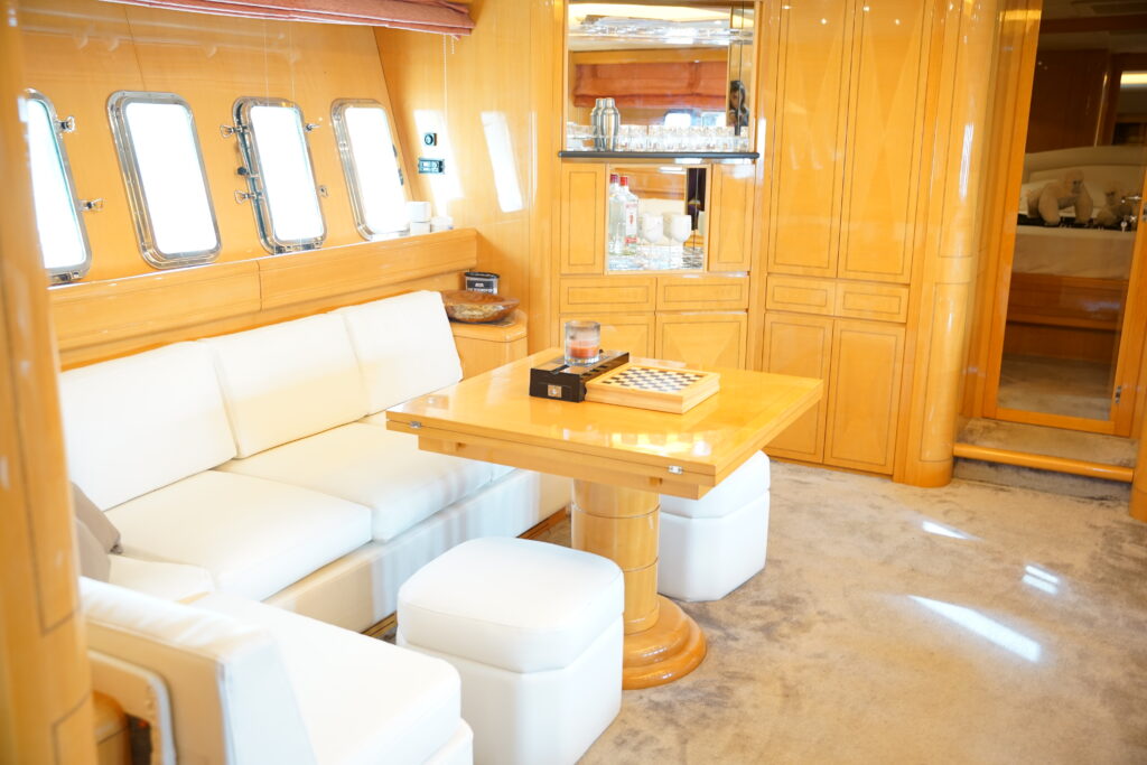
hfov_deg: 55.7
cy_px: 382
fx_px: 1087
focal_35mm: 34
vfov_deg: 38.8
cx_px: 574
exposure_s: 1/40
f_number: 3.5
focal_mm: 34.1
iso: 1000
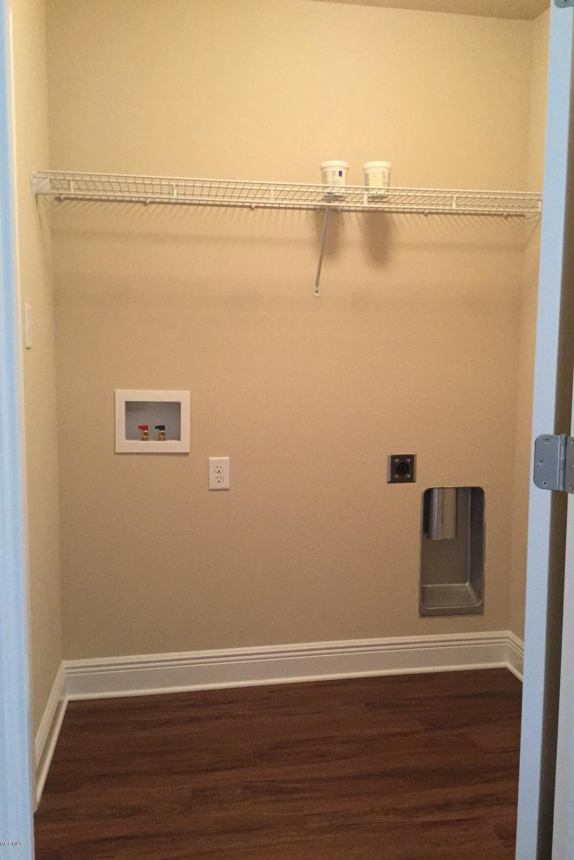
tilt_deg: -8.0
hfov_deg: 39.9
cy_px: 432
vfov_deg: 57.2
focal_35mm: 33
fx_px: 789
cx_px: 328
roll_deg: -0.4
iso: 250
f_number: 2.4
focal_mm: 3.3
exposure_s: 1/30
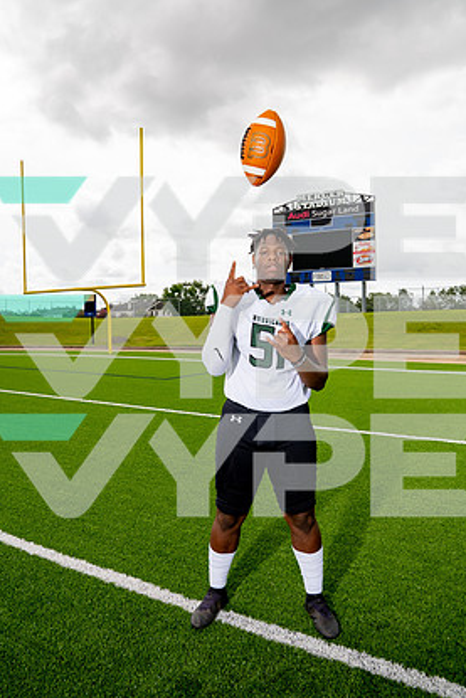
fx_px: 504
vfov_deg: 69.4
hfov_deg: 49.6
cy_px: 348
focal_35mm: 26
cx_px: 237
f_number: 8
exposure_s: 1/250
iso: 200
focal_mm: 24
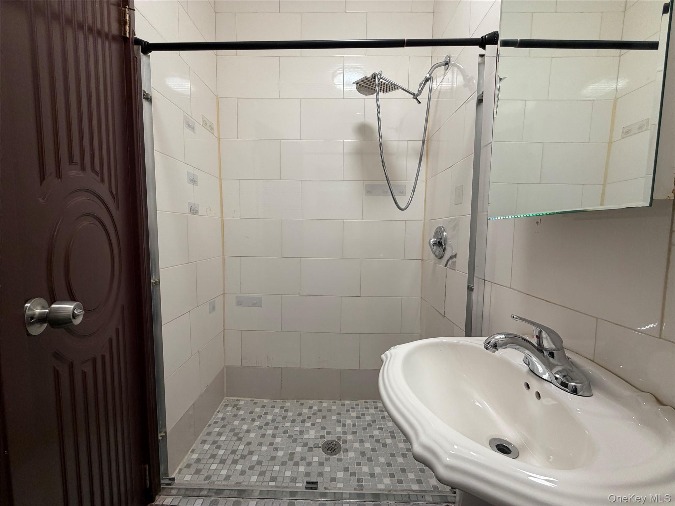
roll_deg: -0.2
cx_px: 338
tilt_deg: -5.5
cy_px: 253
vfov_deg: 85.7
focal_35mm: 14
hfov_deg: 102.1
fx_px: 273
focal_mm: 2.22
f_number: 2.2
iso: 160
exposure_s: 1/60
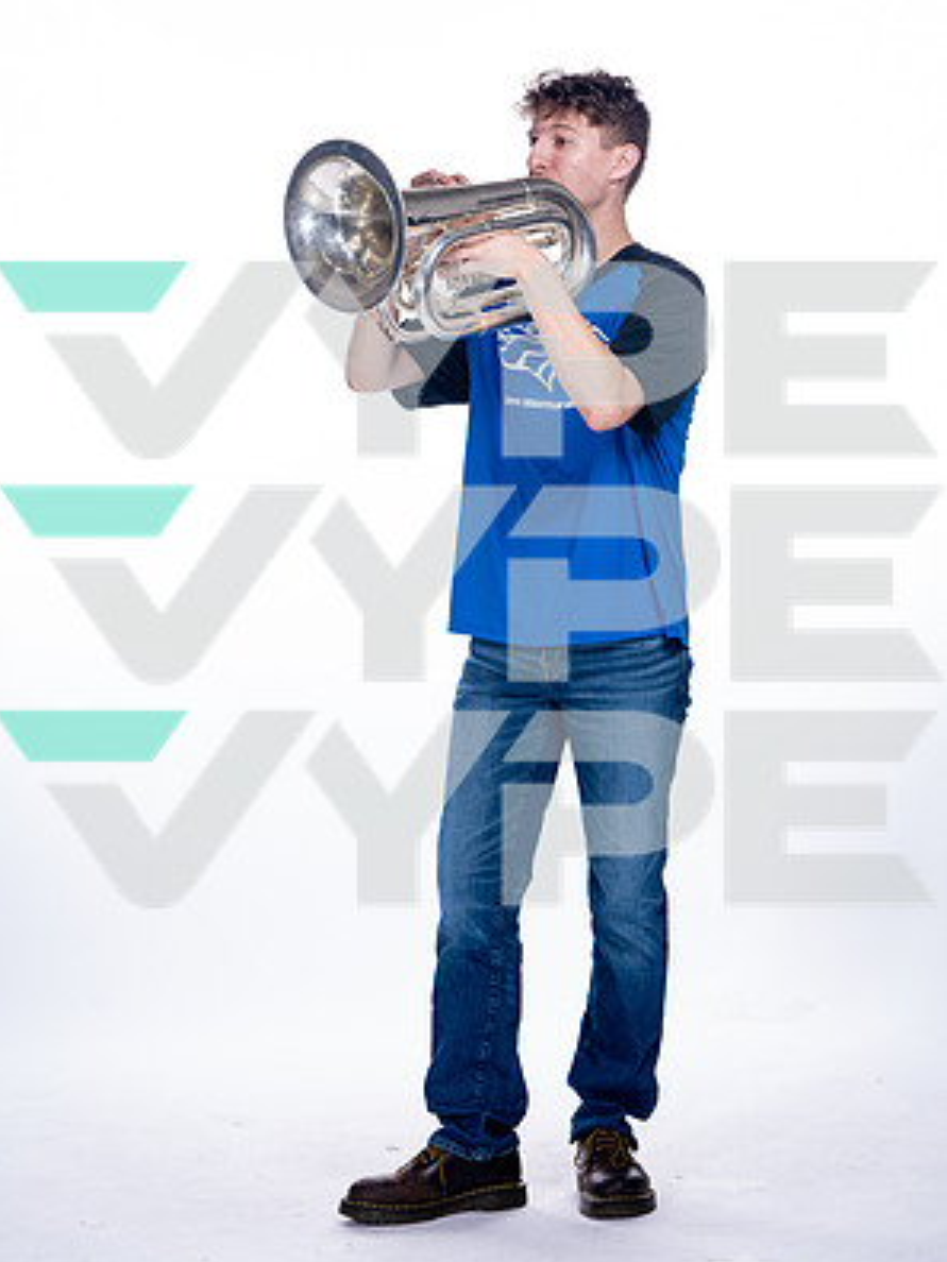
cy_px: 586
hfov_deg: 12.6
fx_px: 4304
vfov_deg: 16.7
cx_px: 472
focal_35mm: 118
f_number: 5.6
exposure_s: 1/250
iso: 800
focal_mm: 108
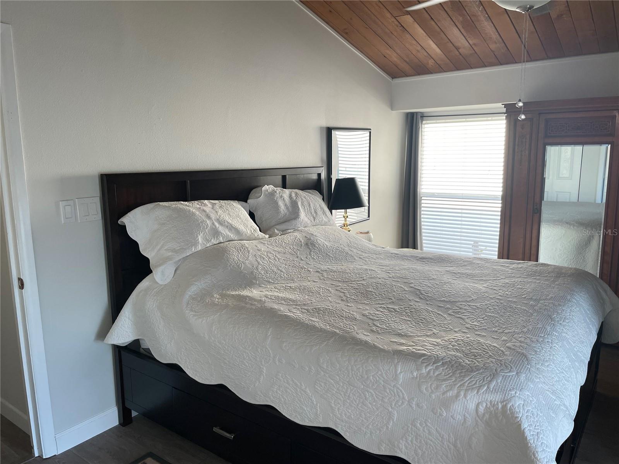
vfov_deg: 53.1
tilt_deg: -8.9
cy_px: 232
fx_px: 465
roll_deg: +0.6
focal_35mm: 26
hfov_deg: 67.3
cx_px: 310
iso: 80
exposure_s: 1/120
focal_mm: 4.2
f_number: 1.6
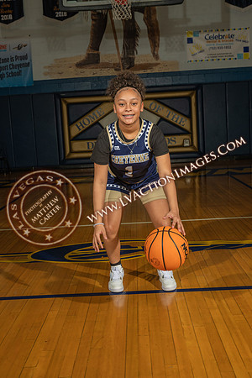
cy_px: 189
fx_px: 462
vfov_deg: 44.5
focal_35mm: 44
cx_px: 126
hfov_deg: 30.5
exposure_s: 1/200
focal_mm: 44
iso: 160
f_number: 7.1
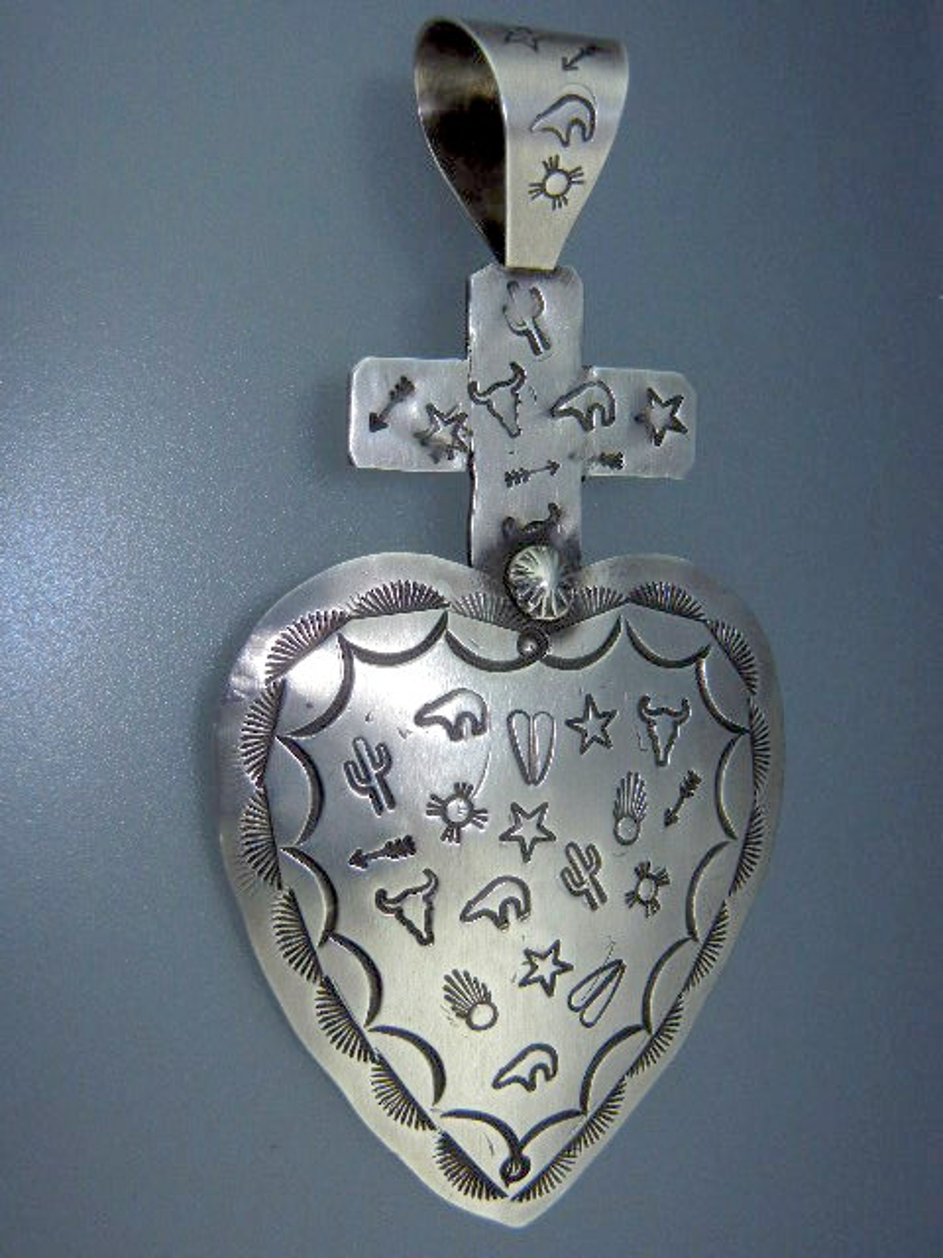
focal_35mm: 52
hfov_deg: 28.0
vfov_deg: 36.8
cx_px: 472
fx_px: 1889
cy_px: 629
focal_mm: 9.3
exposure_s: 1/30
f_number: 7.8
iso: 160
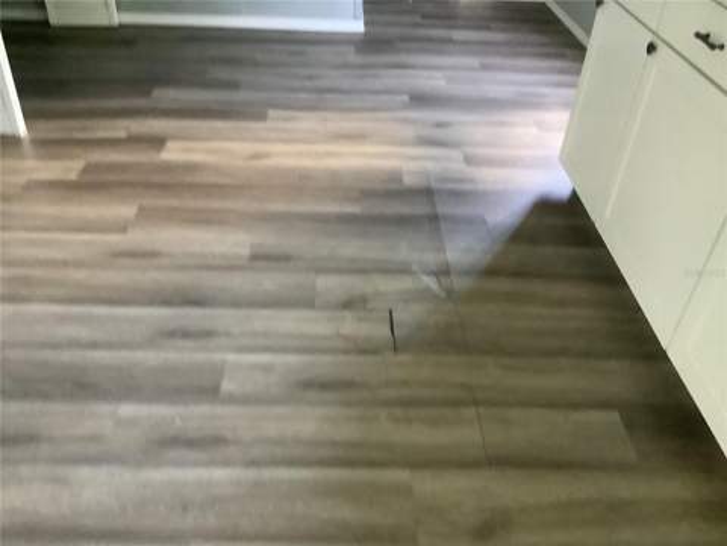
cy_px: 273
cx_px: 364
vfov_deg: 45.4
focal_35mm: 31
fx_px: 651
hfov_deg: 58.4
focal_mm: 3.3
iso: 400
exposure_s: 1/40
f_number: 2.4
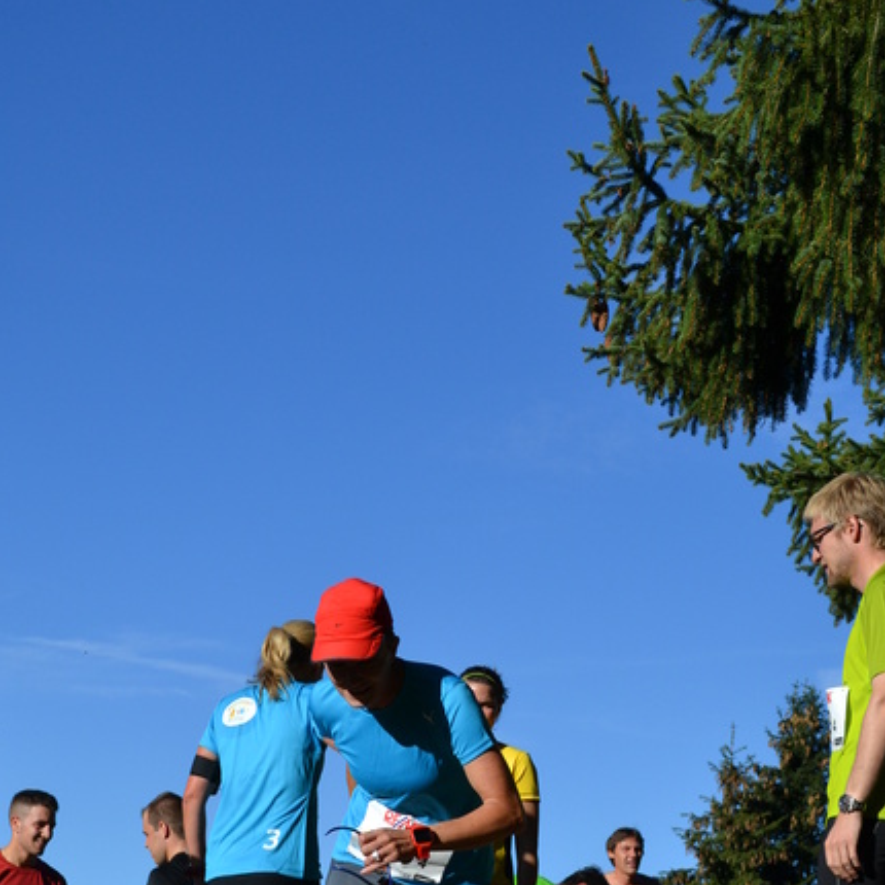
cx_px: 427
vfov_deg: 19.4
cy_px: 672
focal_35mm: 89
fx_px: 2574
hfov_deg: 19.5
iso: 400
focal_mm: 40
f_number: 7.1
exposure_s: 1/2000
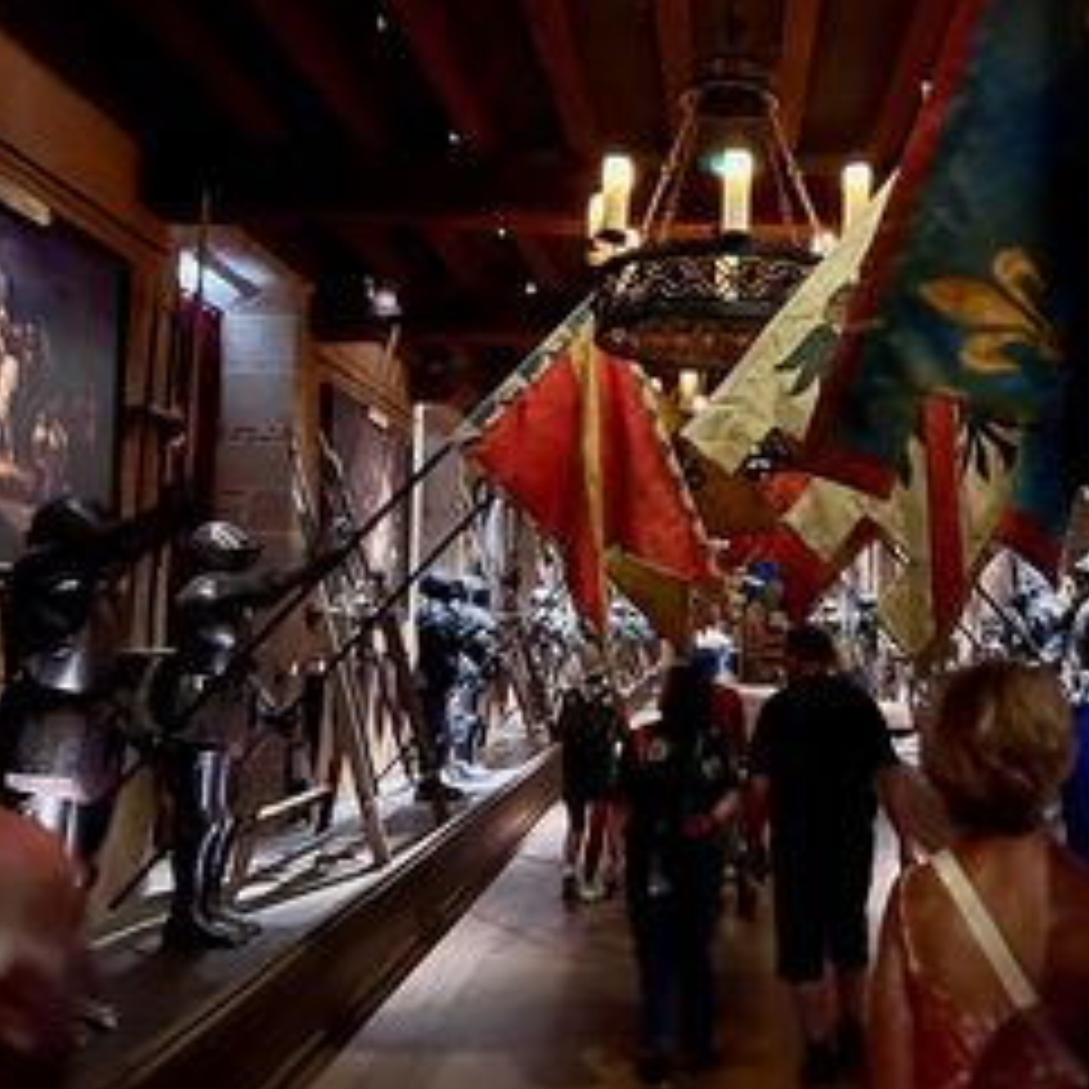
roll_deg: -0.6
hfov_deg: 42.9
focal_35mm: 38
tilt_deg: +4.0
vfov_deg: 43.7
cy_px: 446
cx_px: 770
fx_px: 1353
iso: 2000
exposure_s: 1/16
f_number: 1.5
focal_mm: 5.7
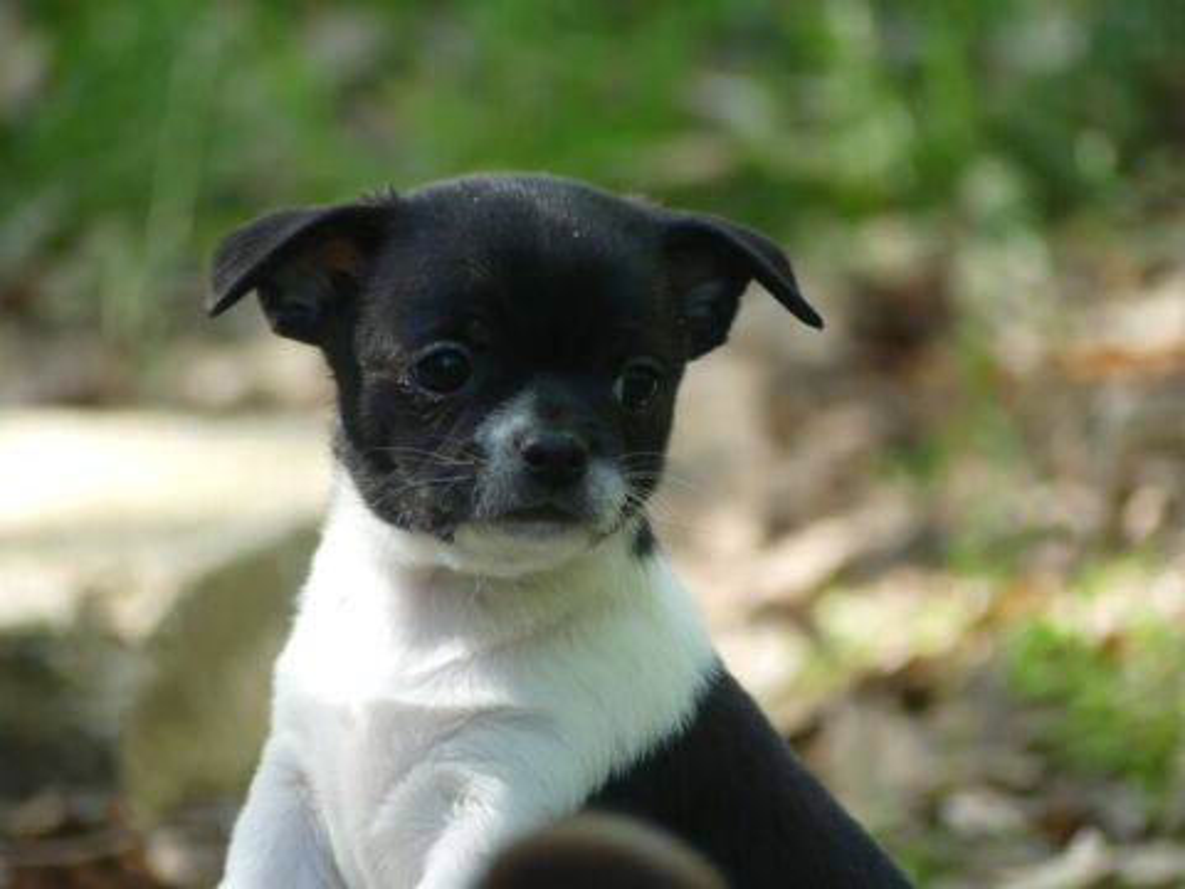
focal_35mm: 599
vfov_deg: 2.5
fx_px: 20505
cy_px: 444
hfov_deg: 3.3
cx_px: 592
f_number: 2.8
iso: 100
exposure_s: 1/125
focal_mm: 107.8
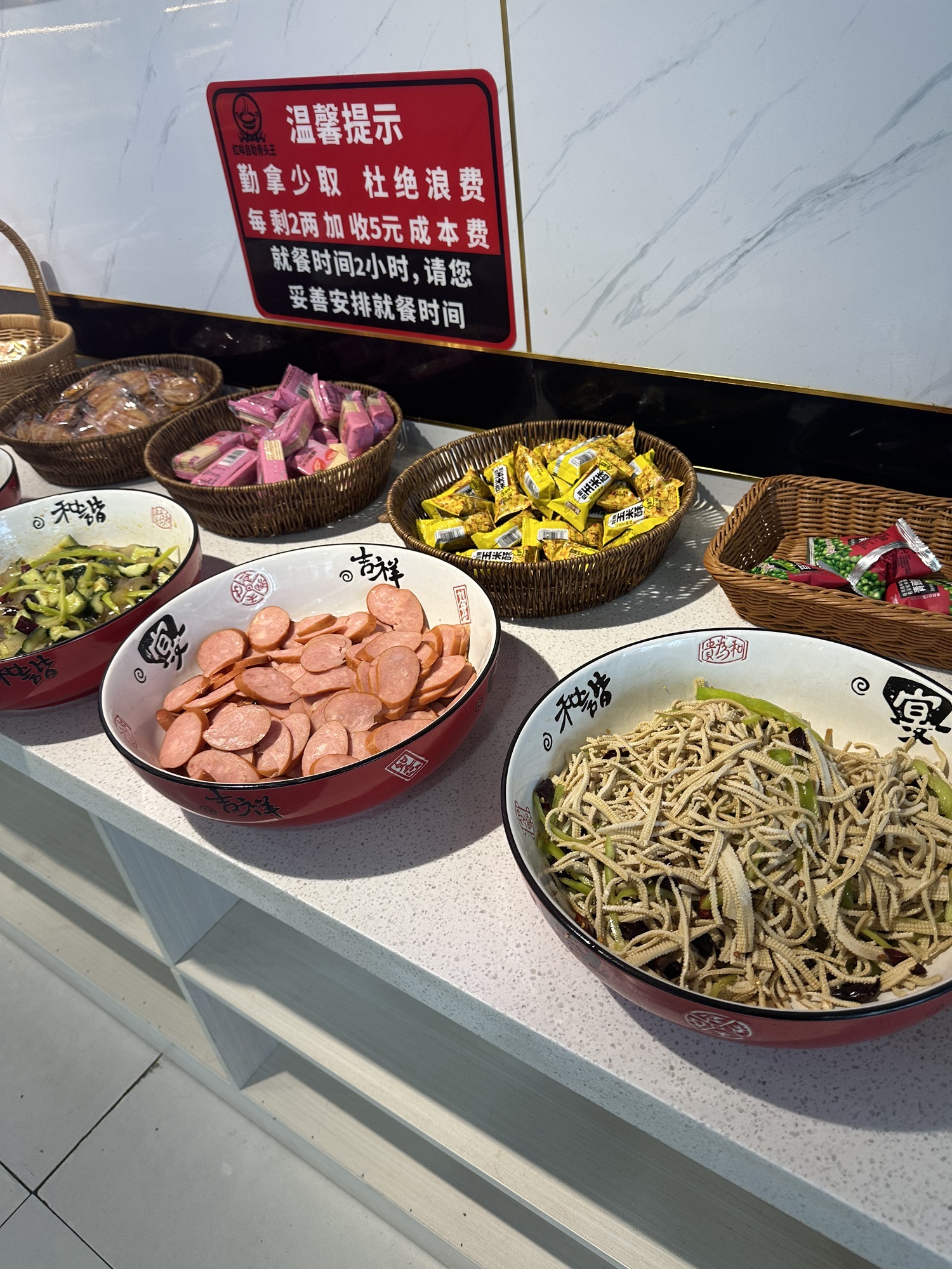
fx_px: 880
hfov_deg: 56.8
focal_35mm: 24
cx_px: 476
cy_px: 634
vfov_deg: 71.6
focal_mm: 6.86
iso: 100
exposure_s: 1/100
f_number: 1.78
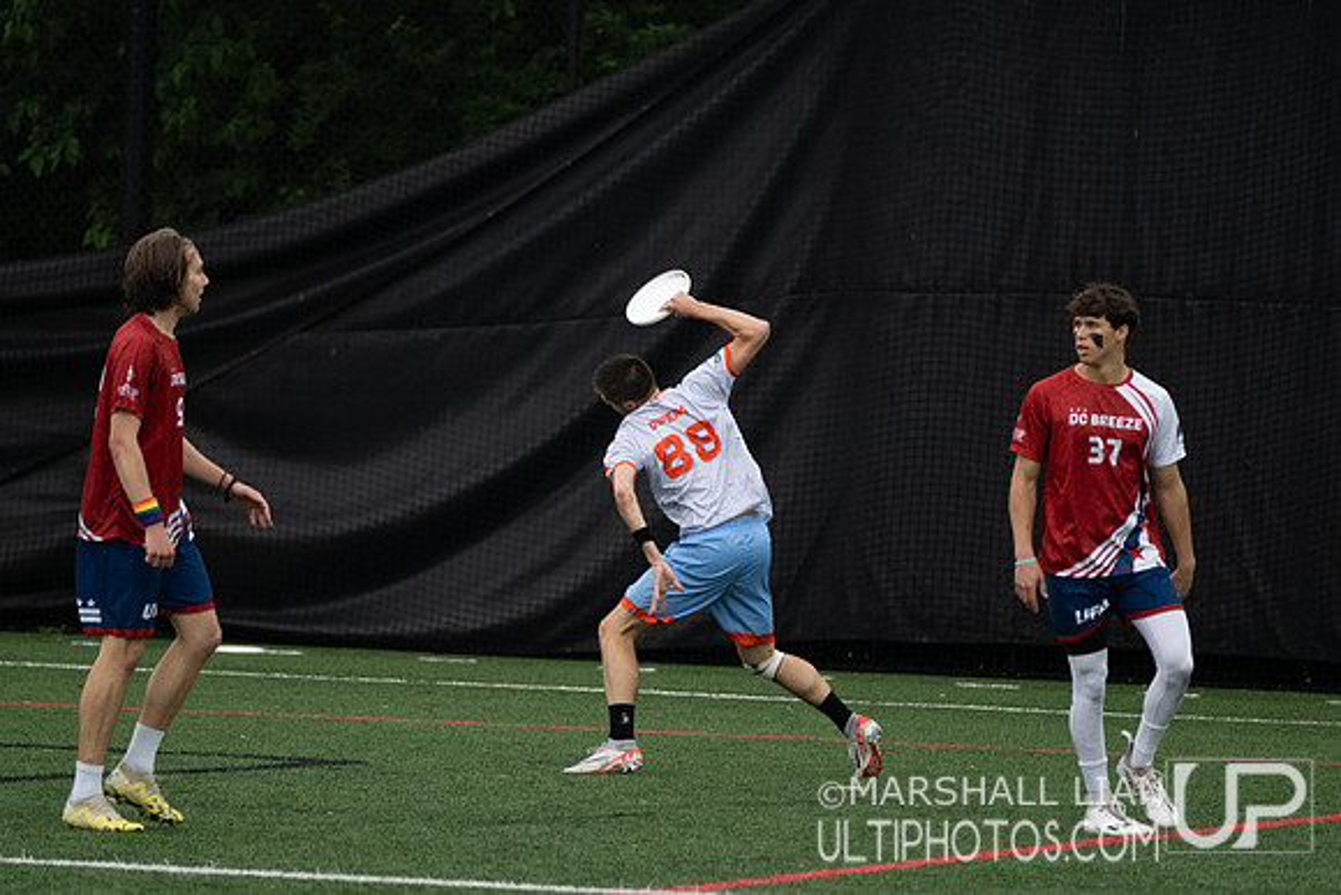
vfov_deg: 5.1
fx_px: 10123
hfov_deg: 7.6
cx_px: 628
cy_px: 399
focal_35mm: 272
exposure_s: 1/1000
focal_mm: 140
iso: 640
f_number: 2.8
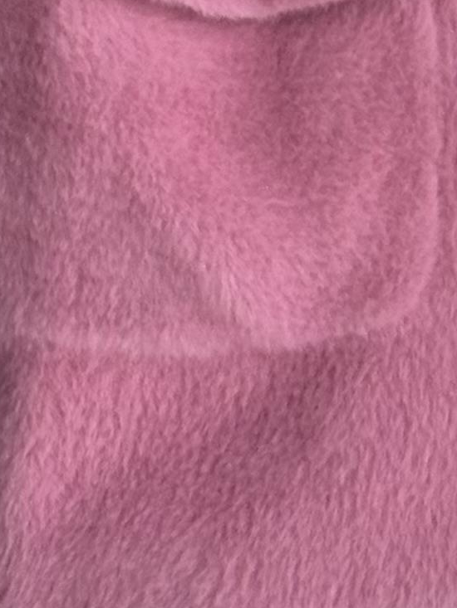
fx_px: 4646
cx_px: 796
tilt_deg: -21.6
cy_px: -339
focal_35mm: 264
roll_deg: -6.2
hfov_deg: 5.5
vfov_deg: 7.4
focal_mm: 6.86
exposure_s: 1/121
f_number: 1.78
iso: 50
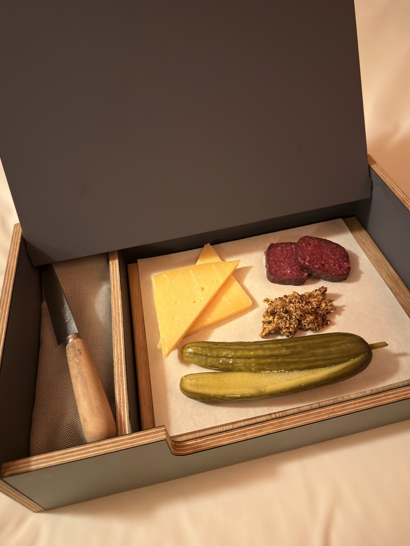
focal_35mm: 25
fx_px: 395
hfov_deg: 54.9
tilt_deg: -57.1
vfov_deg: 69.4
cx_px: 211
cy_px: 264
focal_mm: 6.76
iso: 400
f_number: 1.78
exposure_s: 1/25
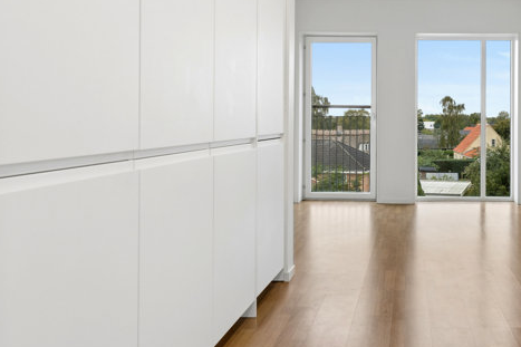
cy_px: 105
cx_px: 414
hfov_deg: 50.1
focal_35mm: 36
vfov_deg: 36.3
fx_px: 521
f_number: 8
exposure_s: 1/30
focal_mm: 14
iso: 200
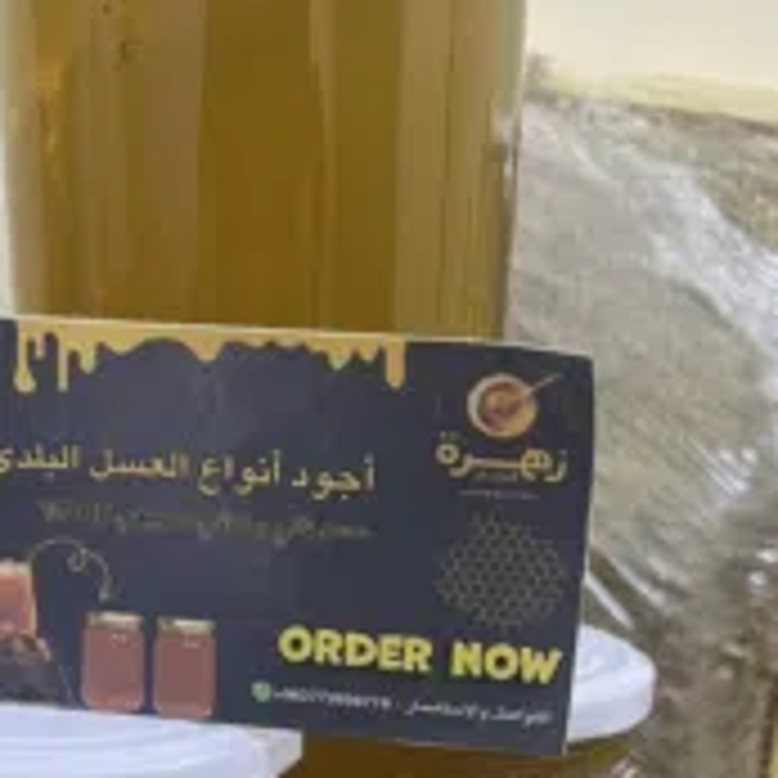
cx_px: 405
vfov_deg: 29.0
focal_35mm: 53
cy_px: 863
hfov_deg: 32.2
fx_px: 1348
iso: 100
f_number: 1.5
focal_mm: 5.7
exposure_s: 1/50
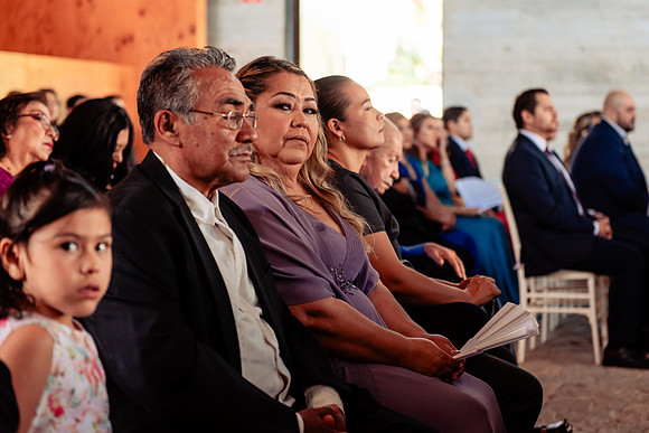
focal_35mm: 74
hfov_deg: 27.4
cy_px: 216
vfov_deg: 18.5
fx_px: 1330
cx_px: 340
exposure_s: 1/250
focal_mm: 70
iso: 800
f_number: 3.2
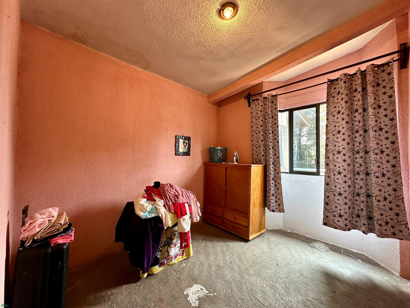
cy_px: 154
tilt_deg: +2.3
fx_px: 166
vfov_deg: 85.7
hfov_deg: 102.1
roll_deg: -0.4
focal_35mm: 14
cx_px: 205
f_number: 2.2
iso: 160
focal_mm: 2.22
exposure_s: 1/60
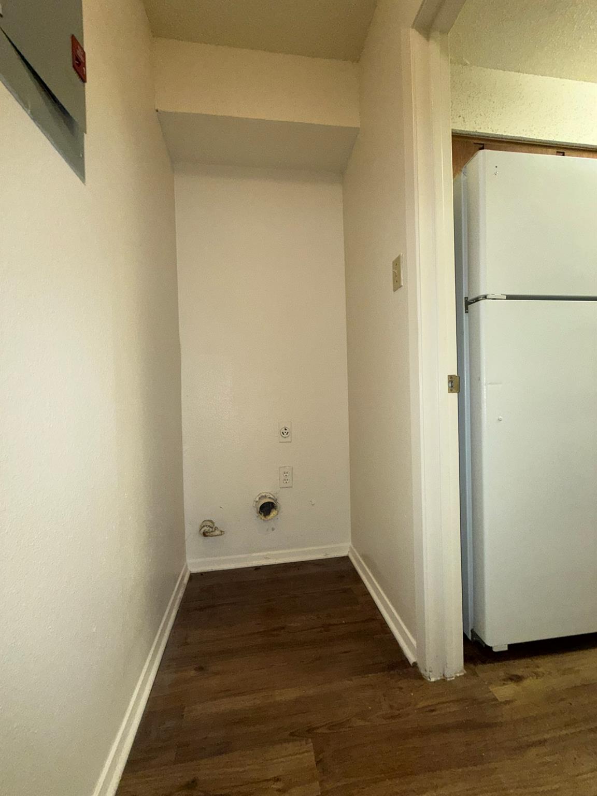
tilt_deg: -0.7
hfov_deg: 85.7
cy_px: 398
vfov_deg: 102.1
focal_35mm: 14
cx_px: 298
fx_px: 322
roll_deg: +1.1
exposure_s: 1/60
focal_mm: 2.22
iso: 100
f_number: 2.2
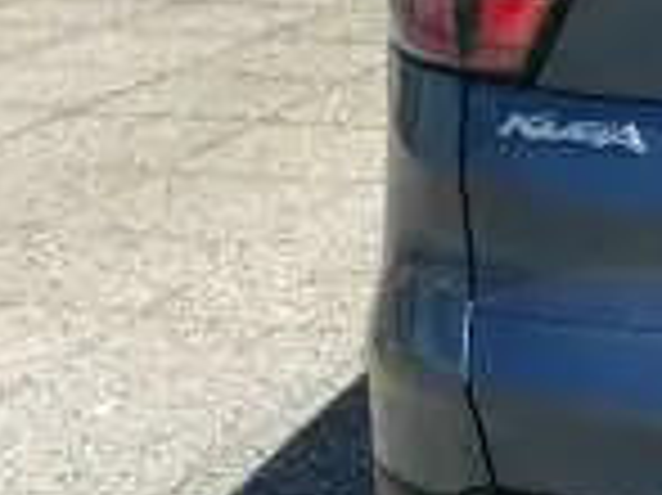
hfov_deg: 13.9
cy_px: 104
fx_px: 2503
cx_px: 1072
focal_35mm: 131
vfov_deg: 11.3
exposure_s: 1/640
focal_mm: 4.3
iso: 80
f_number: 3.3
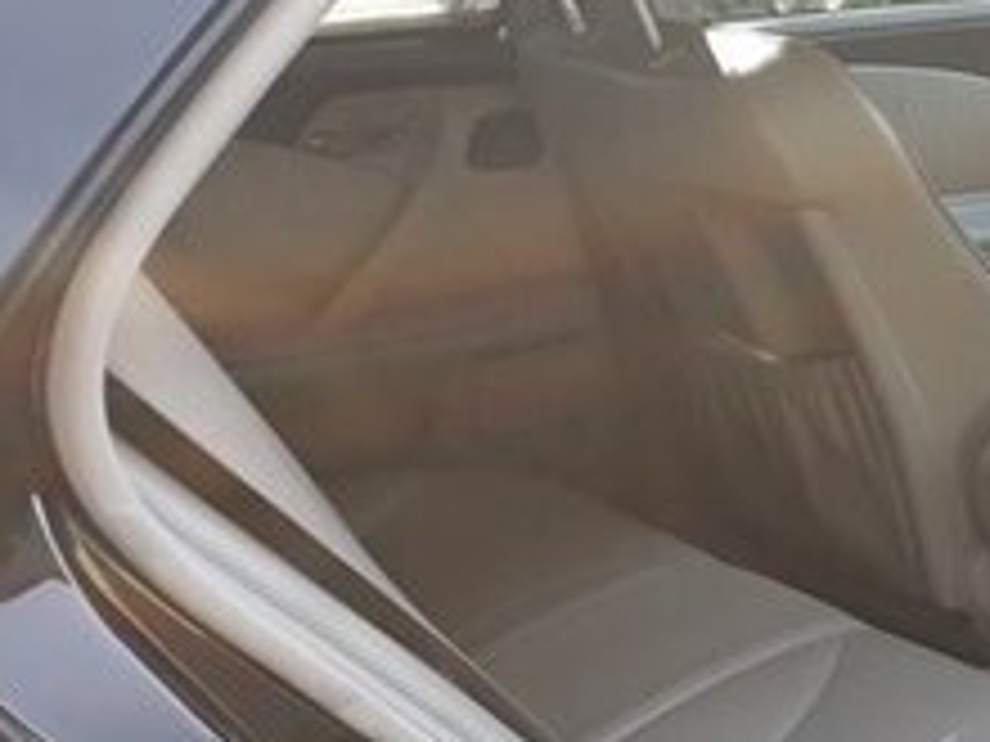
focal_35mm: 81
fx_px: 2317
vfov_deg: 18.0
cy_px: 641
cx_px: 1476
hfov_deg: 20.7
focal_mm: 3.71
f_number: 1.7
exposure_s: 1/100
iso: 50
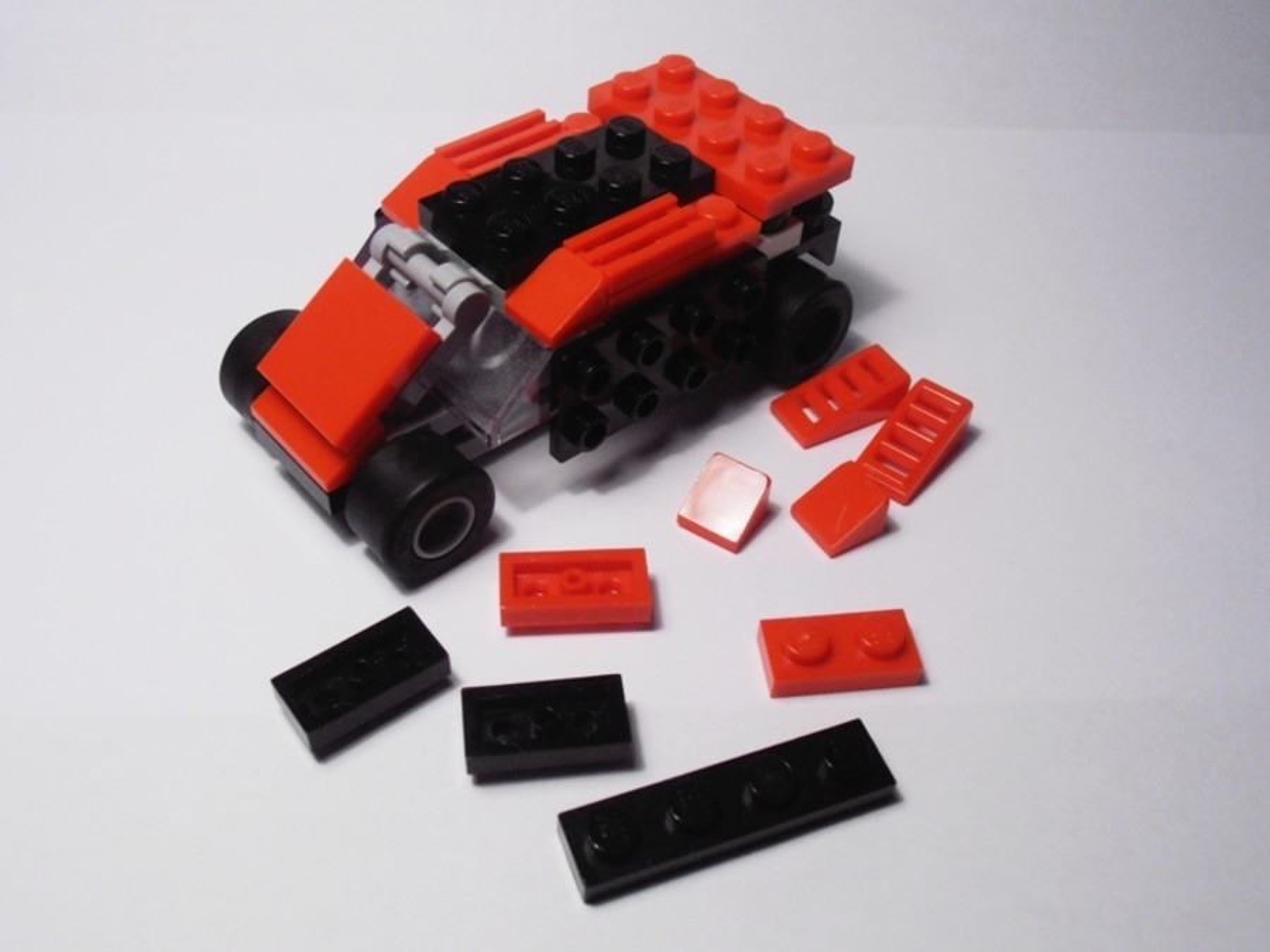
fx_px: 1357
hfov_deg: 50.1
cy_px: 476
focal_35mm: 37
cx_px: 635
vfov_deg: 38.7
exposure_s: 1/125
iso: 80
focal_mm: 6.61
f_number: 3.9
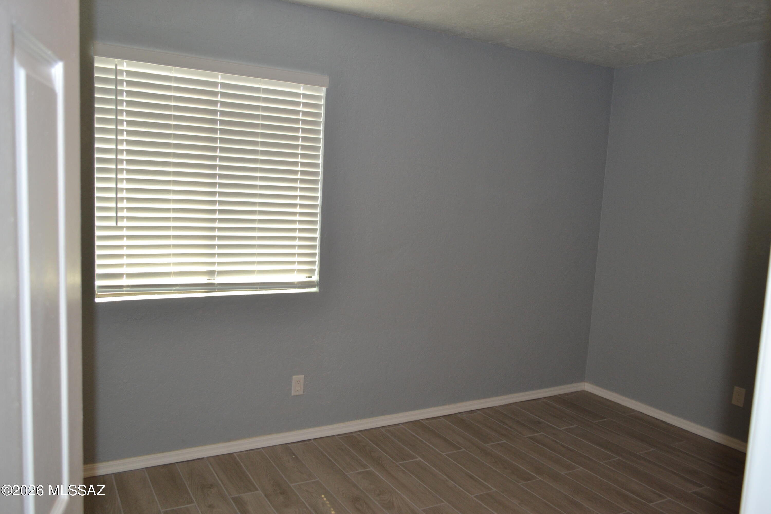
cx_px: 386
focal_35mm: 27
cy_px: 257
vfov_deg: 47.9
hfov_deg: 67.4
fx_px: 578
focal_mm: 18
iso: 400
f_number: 4
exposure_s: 1/80
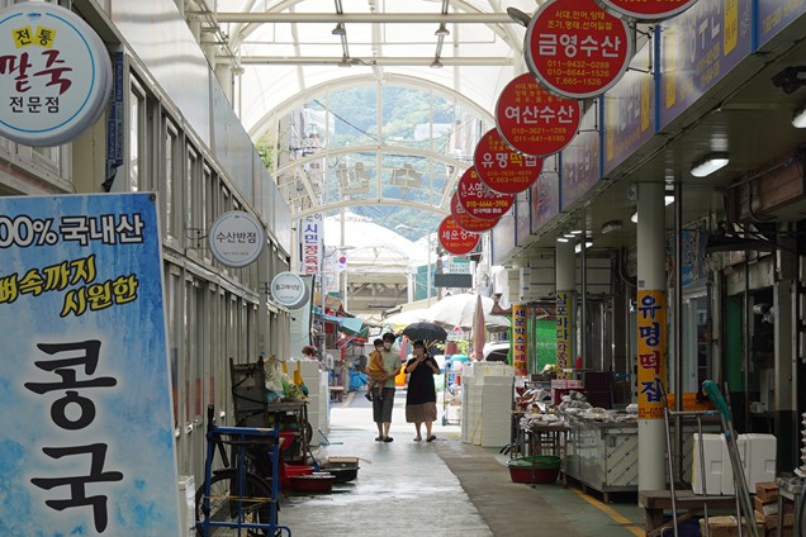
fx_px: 2463
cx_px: 455
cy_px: 334
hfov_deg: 18.6
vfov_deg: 12.4
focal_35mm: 110
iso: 100
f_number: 5.6
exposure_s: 1/125
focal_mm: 35
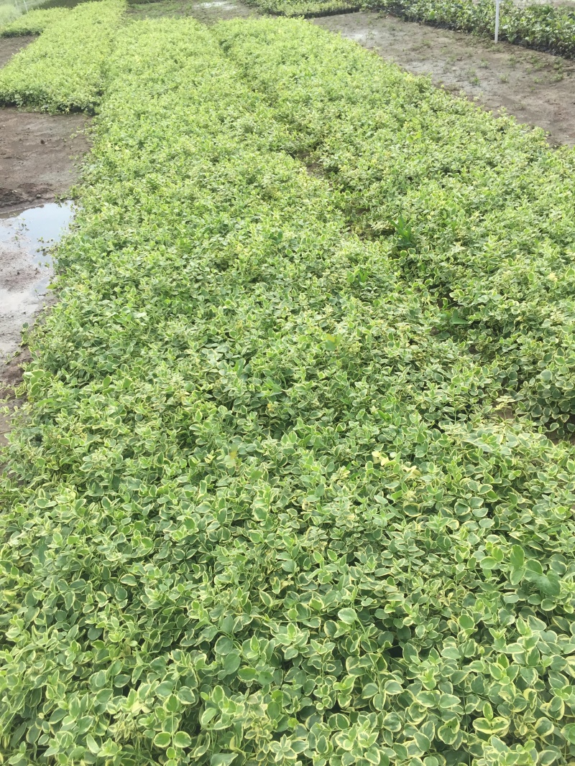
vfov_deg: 61.7
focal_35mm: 29
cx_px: 288
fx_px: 642
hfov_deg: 48.2
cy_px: 383
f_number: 2.2
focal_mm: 4.15
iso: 32
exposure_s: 1/920
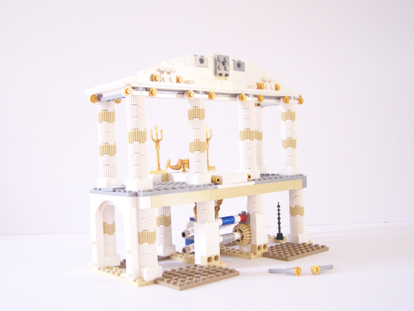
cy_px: 154
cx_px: 203
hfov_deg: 46.8
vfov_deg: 36.0
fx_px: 478
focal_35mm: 40
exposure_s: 1/15
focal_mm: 6.3
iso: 400
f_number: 3.2
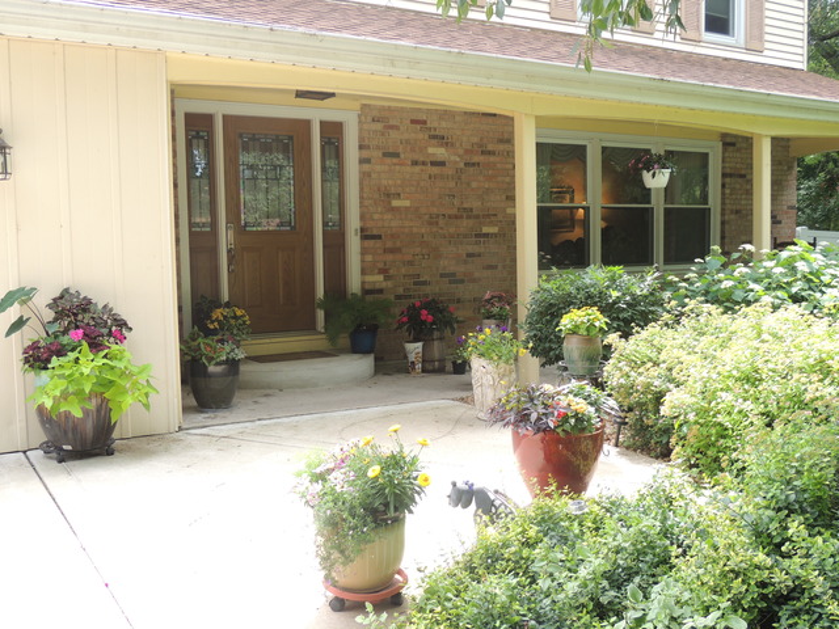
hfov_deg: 52.6
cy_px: 314
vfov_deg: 40.7
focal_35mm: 35
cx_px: 420
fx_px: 848
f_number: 3.3
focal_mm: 6.2
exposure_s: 1/100
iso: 100
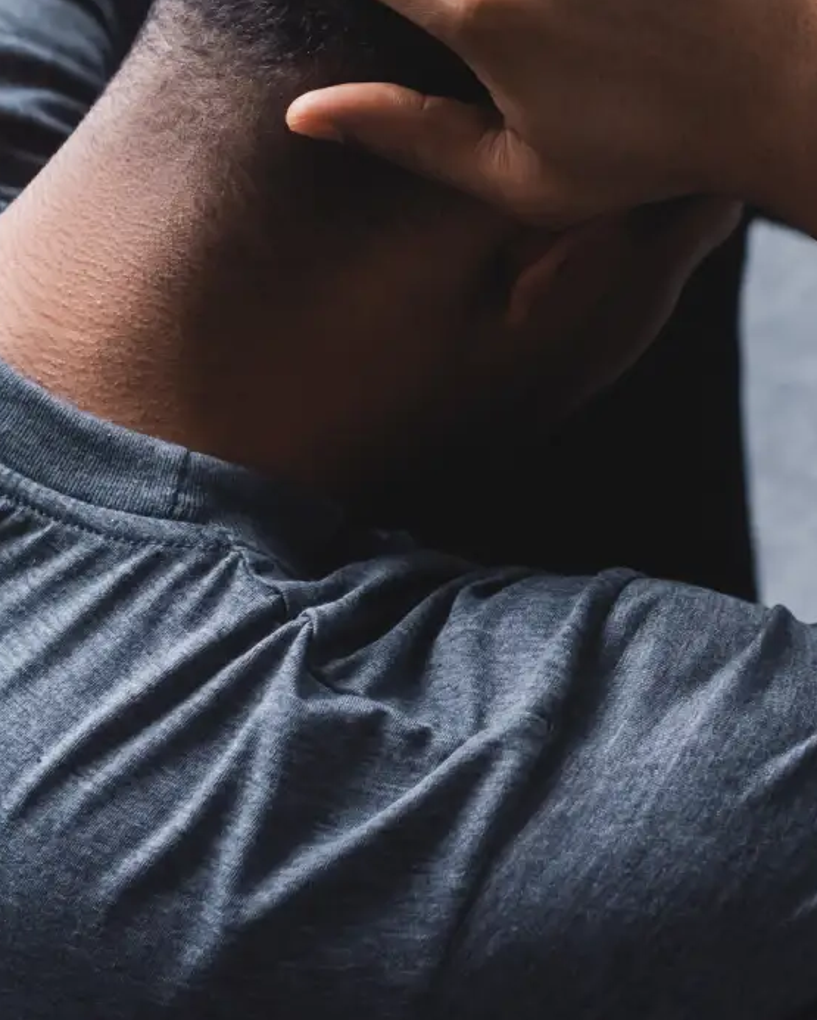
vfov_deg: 14.8
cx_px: 749
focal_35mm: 130
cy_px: 329
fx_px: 3927
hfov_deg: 11.8
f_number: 3.5
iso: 640
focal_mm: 50
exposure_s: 1/100
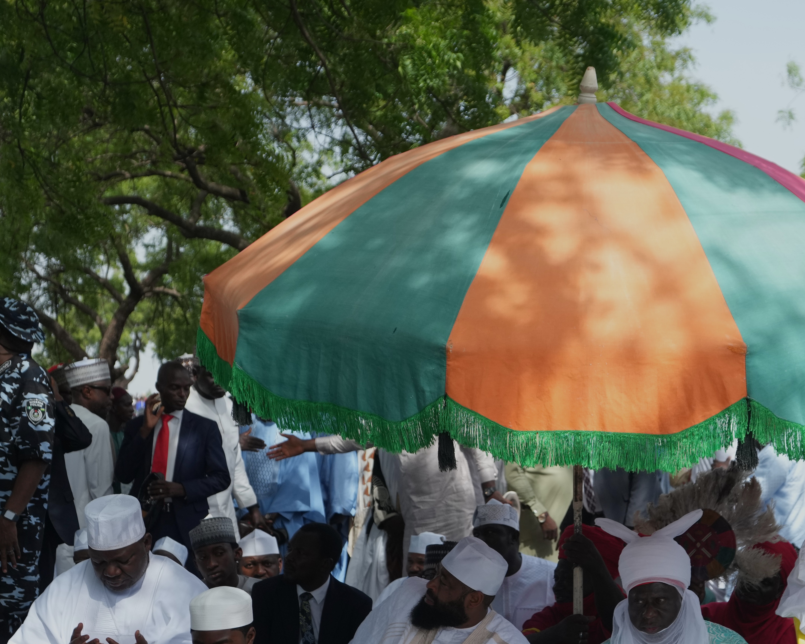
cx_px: 547
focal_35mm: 66
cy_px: 430
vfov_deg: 23.0
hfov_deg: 28.5
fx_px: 1572
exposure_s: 1/3200
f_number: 3.5
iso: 640
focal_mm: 35
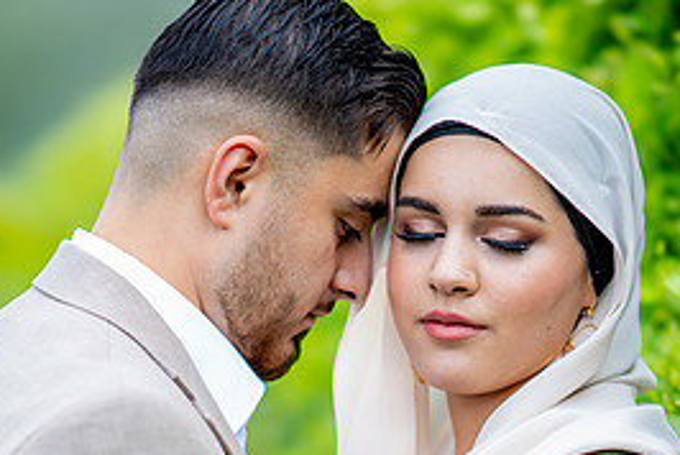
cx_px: 417
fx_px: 3498
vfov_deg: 7.4
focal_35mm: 185
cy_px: 449
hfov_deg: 11.1
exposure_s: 1/2500
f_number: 1.4
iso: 100
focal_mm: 85
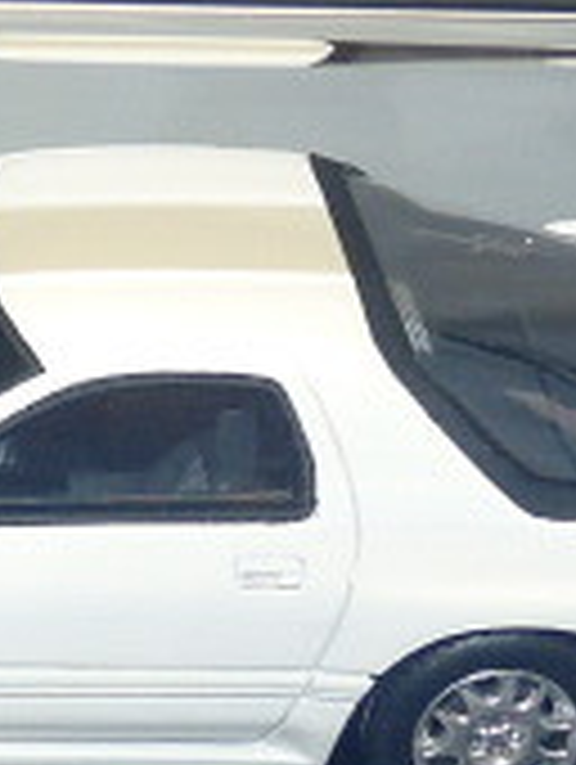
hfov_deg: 7.4
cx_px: -252
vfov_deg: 9.9
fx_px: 4404
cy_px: 158
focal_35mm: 199
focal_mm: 5.4
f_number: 3
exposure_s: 1/30
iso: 100
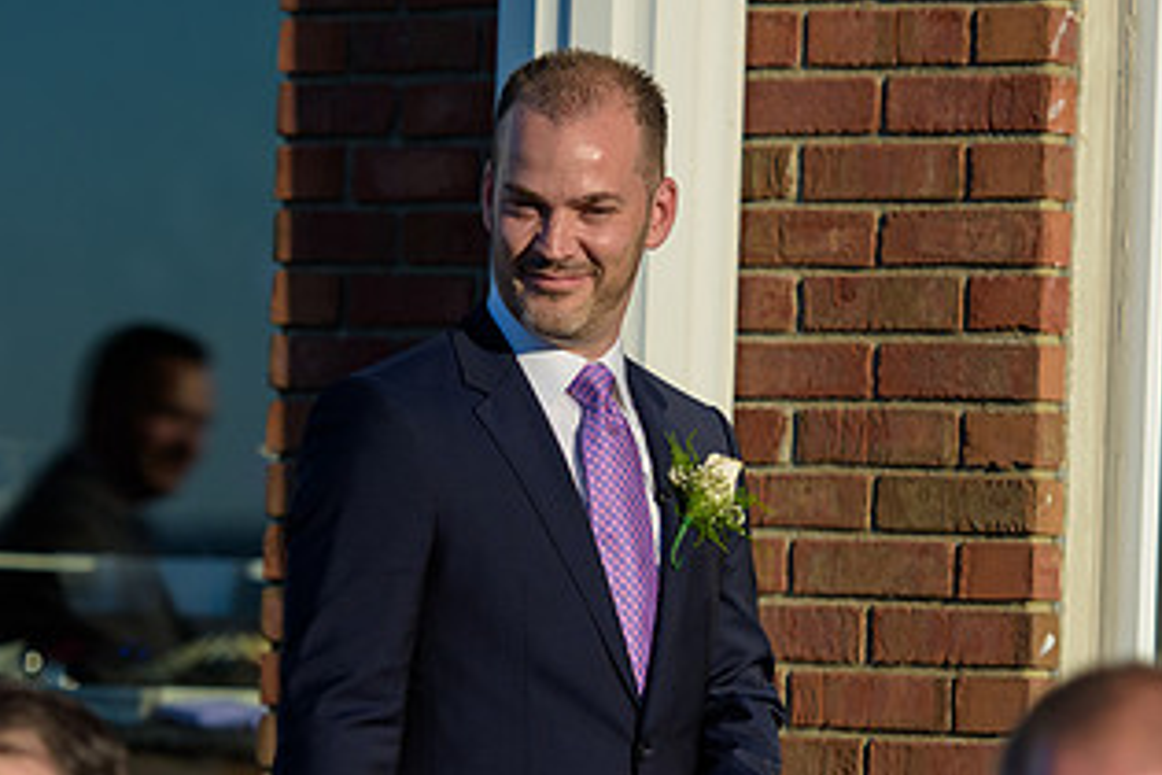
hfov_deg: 8.0
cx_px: 594
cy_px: 489
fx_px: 8327
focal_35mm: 258
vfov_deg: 5.3
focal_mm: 140
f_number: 3.2
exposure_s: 1/3200
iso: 200
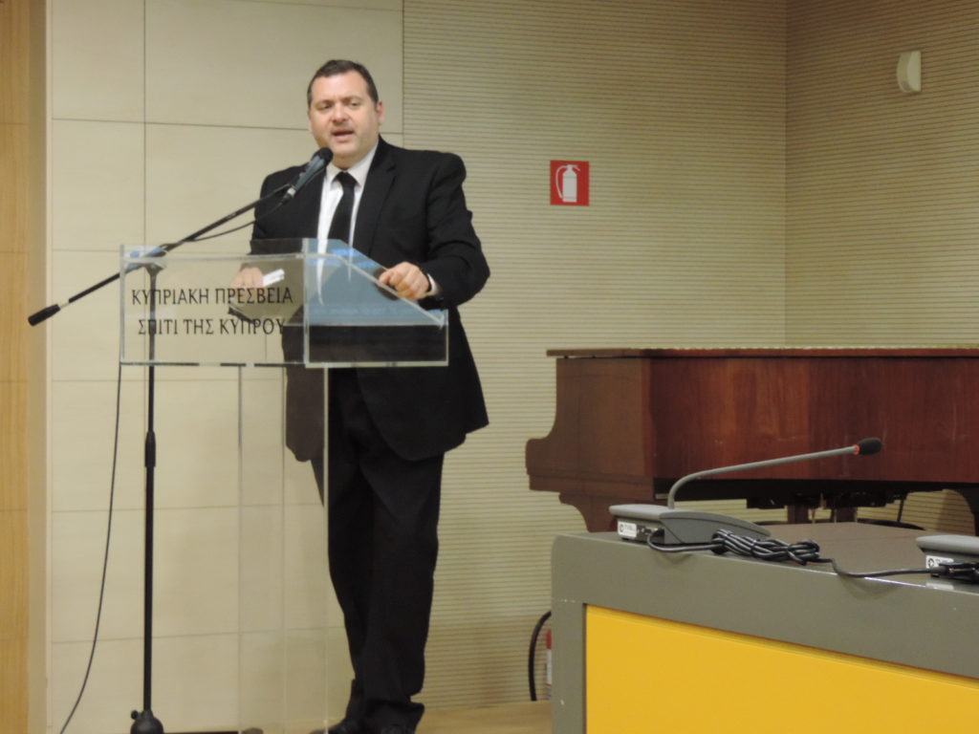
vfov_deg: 16.4
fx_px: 2545
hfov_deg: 21.8
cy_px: 367
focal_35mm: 90
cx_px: 490
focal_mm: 16
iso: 800
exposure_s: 1/20
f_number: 4.1
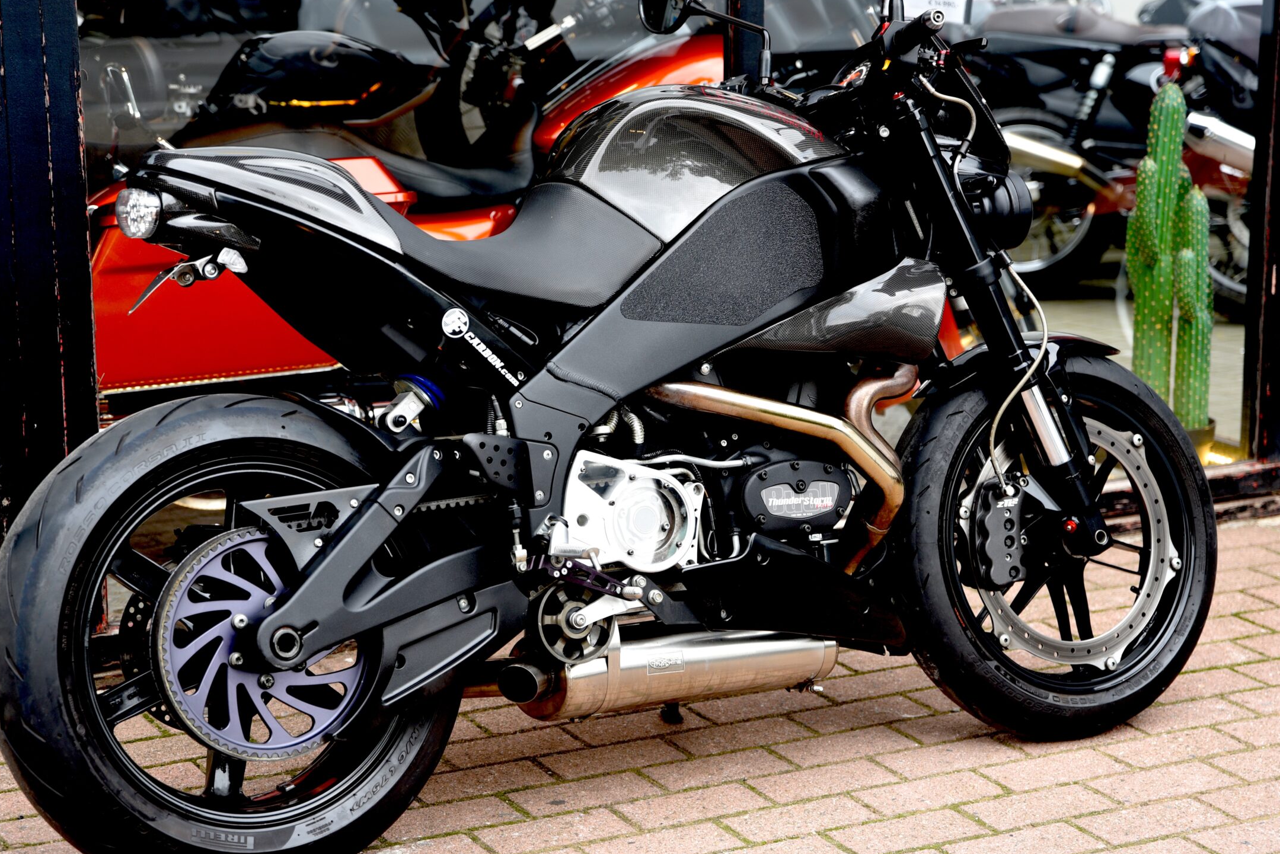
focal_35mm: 83
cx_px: 589
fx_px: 2952
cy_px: 423
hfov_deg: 24.5
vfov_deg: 16.5
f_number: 3.5
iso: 200
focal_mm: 70
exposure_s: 1/60
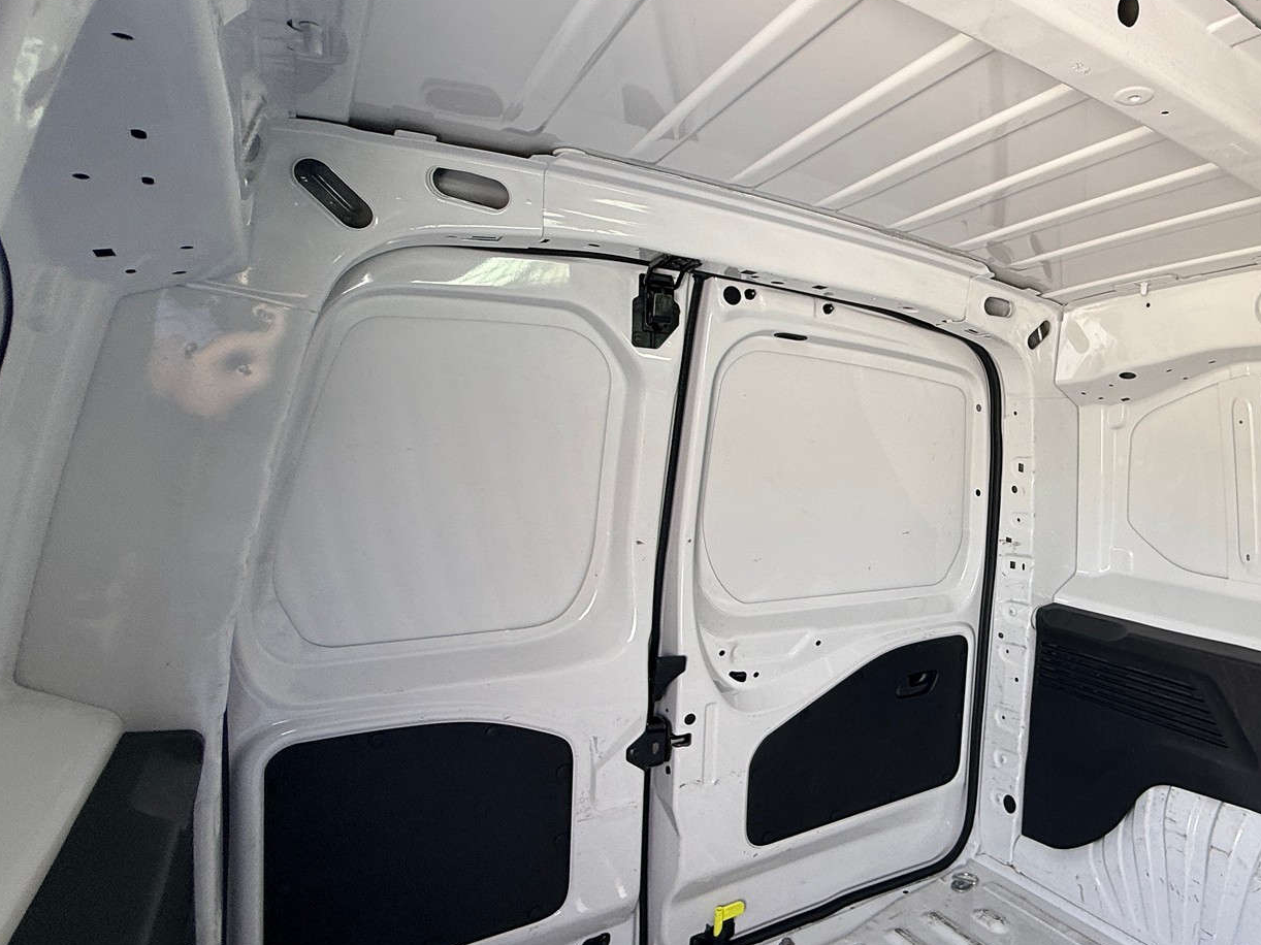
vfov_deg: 61.0
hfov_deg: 70.4
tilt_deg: -1.7
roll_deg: -1.7
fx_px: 801
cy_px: 496
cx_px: 969
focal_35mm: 22
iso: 50
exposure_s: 1/99
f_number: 2.2
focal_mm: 2.22
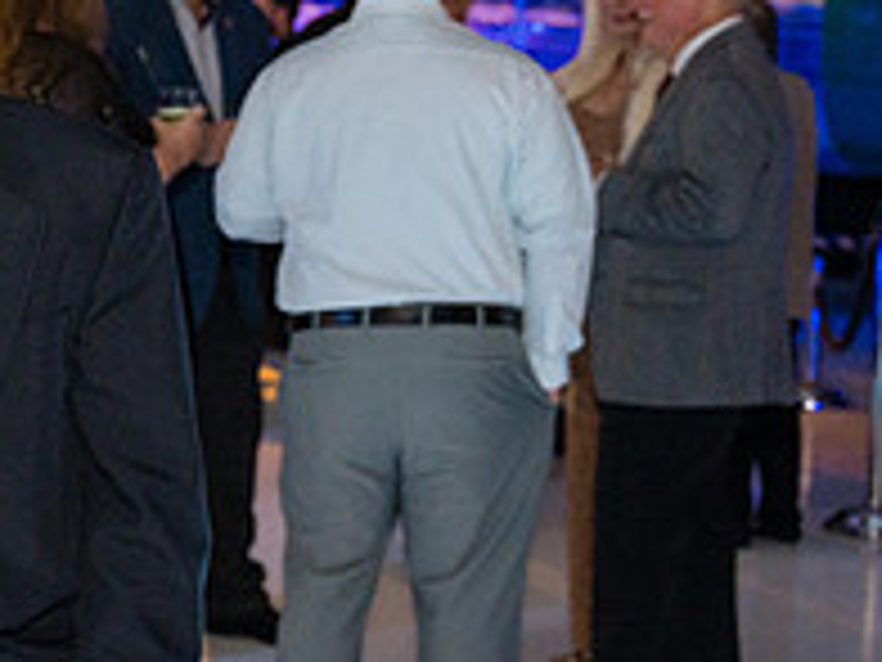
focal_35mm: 118
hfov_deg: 15.6
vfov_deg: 12.6
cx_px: -364
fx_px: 3007
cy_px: 349
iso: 2500
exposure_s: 1/250
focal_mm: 41.4
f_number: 2.8
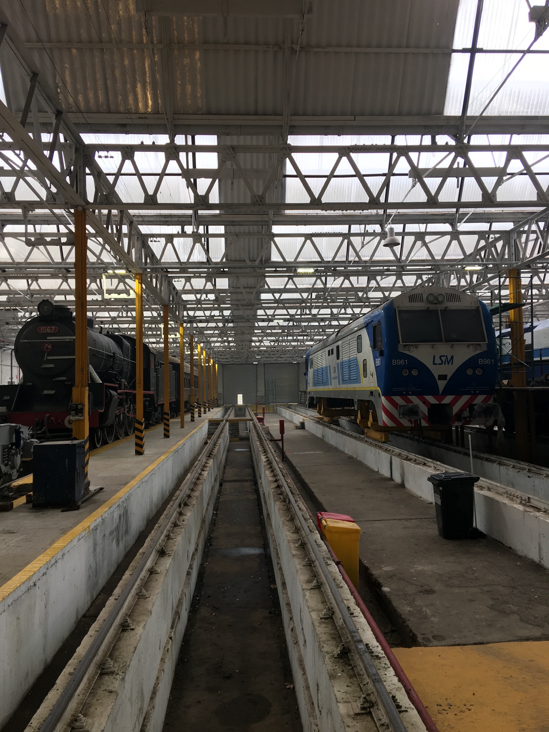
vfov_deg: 61.7
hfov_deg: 48.2
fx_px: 613
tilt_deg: +4.1
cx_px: 274
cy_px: 366
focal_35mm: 29
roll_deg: +1.7
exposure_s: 1/50
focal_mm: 4.15
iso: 25
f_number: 2.2
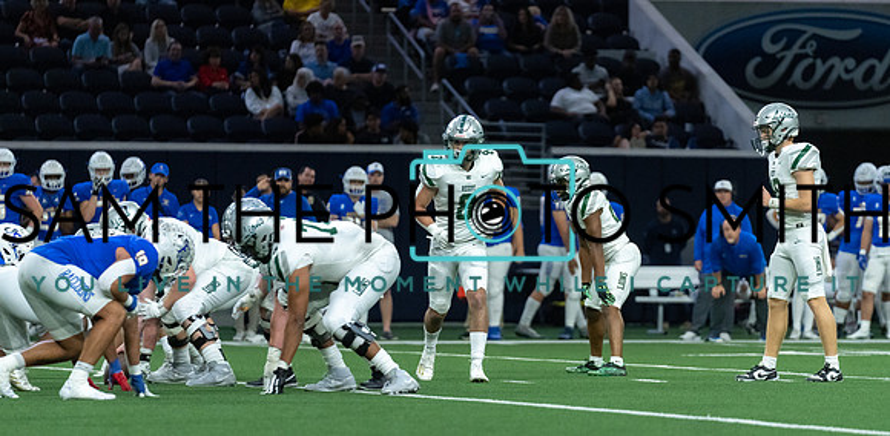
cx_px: 476
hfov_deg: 9.3
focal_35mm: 240
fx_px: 5489
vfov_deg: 4.5
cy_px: 234
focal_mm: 200
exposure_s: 1/1250
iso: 4000
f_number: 2.8
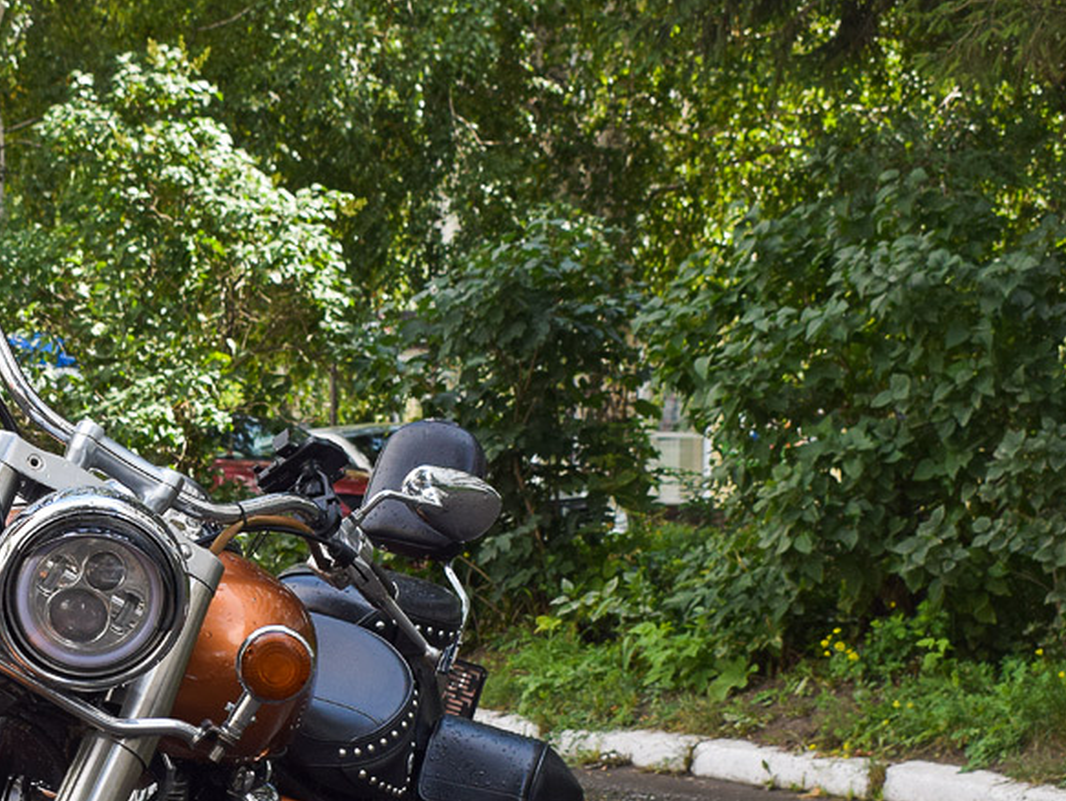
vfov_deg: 16.4
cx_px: 22
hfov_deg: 21.3
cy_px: 715
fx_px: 2742
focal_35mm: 89
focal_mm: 30
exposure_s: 1/500
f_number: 6.3
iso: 400
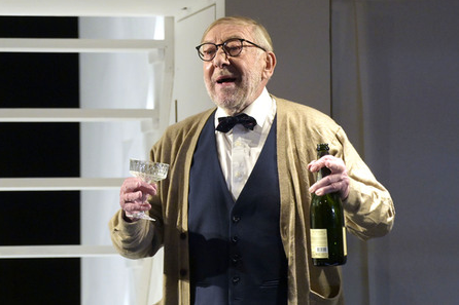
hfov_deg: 7.0
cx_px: 228
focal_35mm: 293
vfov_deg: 4.7
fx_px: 3734
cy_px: 152
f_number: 5.6
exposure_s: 1/640
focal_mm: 290
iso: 8000
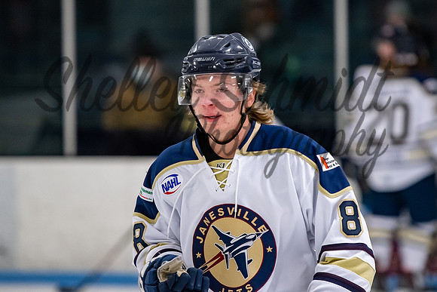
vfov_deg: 3.8
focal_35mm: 363
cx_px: 223
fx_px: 4402
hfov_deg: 5.7
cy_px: 124
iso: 2500
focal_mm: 200
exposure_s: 1/800
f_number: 3.2
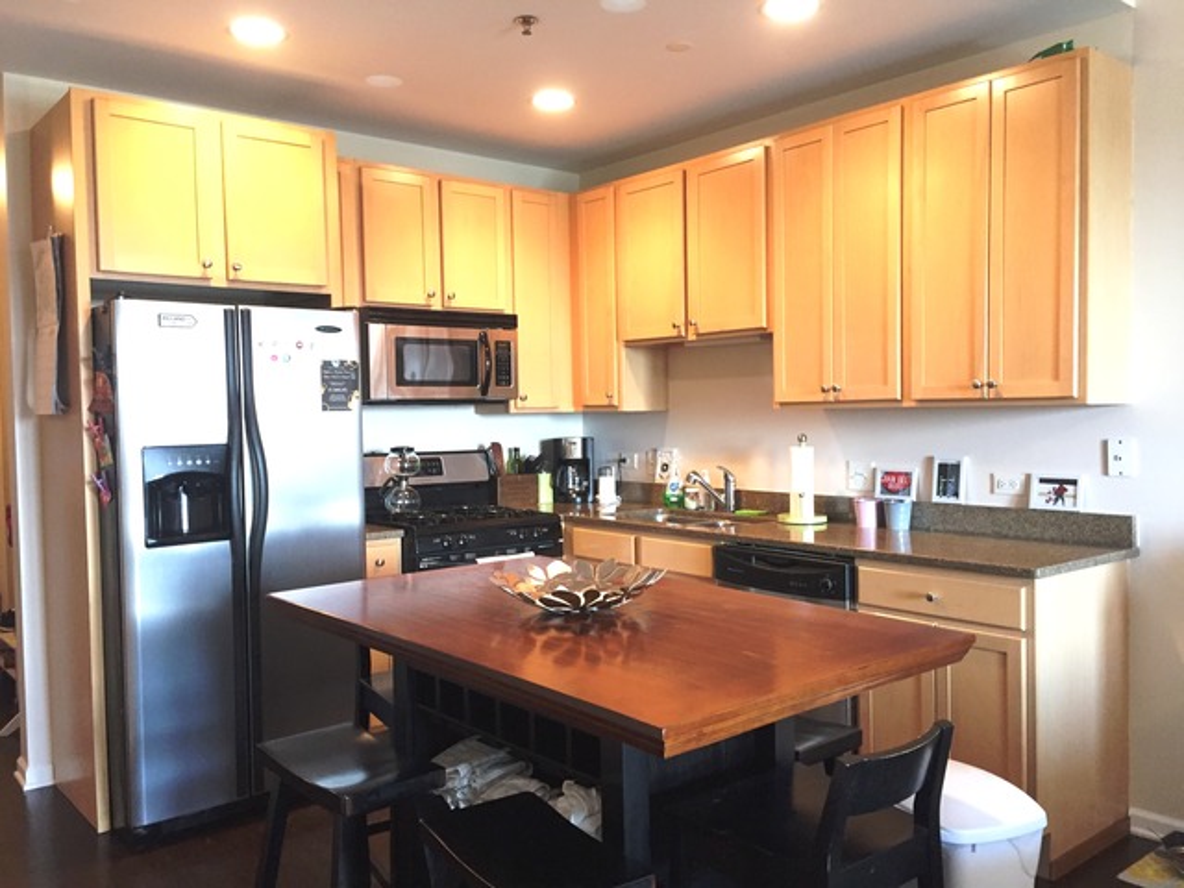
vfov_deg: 48.2
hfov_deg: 61.7
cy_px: 444
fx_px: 992
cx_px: 592
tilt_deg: -2.5
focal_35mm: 29
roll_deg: -0.6
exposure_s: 1/30
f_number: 2.2
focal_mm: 4.15
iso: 250
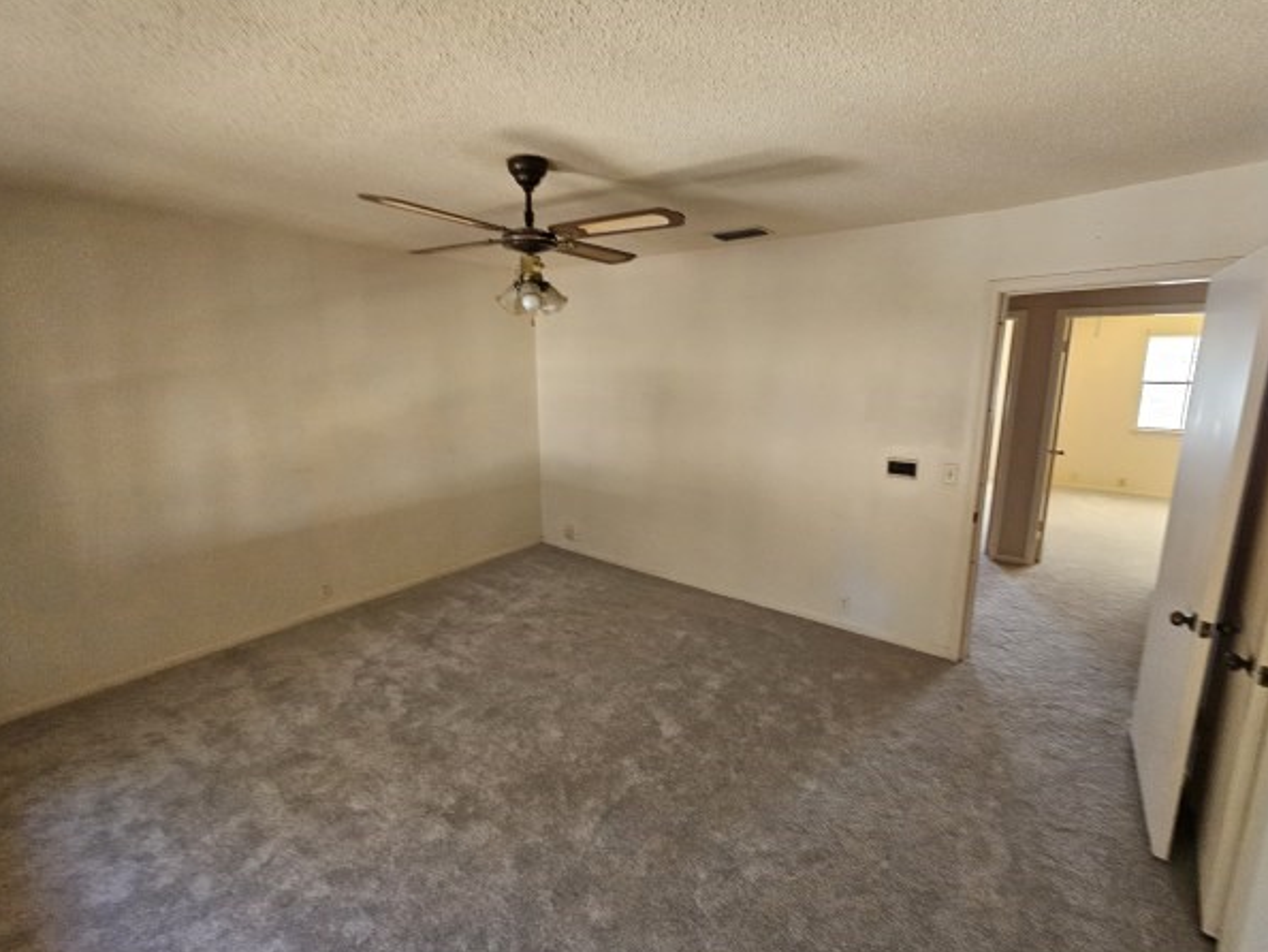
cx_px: 660
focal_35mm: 14
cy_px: 463
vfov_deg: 85.7
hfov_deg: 102.0
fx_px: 513
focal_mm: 2.2
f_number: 2.2
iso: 200
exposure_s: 1/60
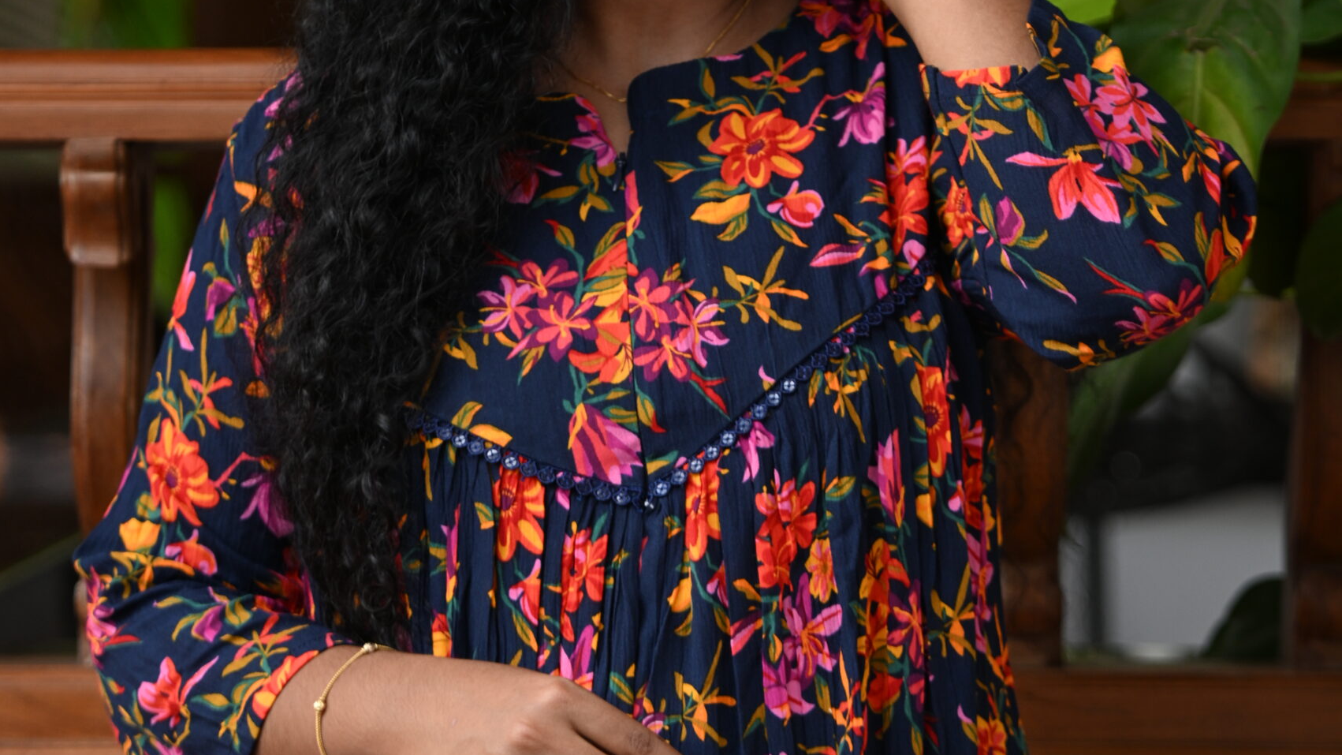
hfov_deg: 13.8
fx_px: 5551
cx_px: 671
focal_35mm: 156
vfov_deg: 7.8
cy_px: 192
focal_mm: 66
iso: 250
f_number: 2.8
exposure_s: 1/100
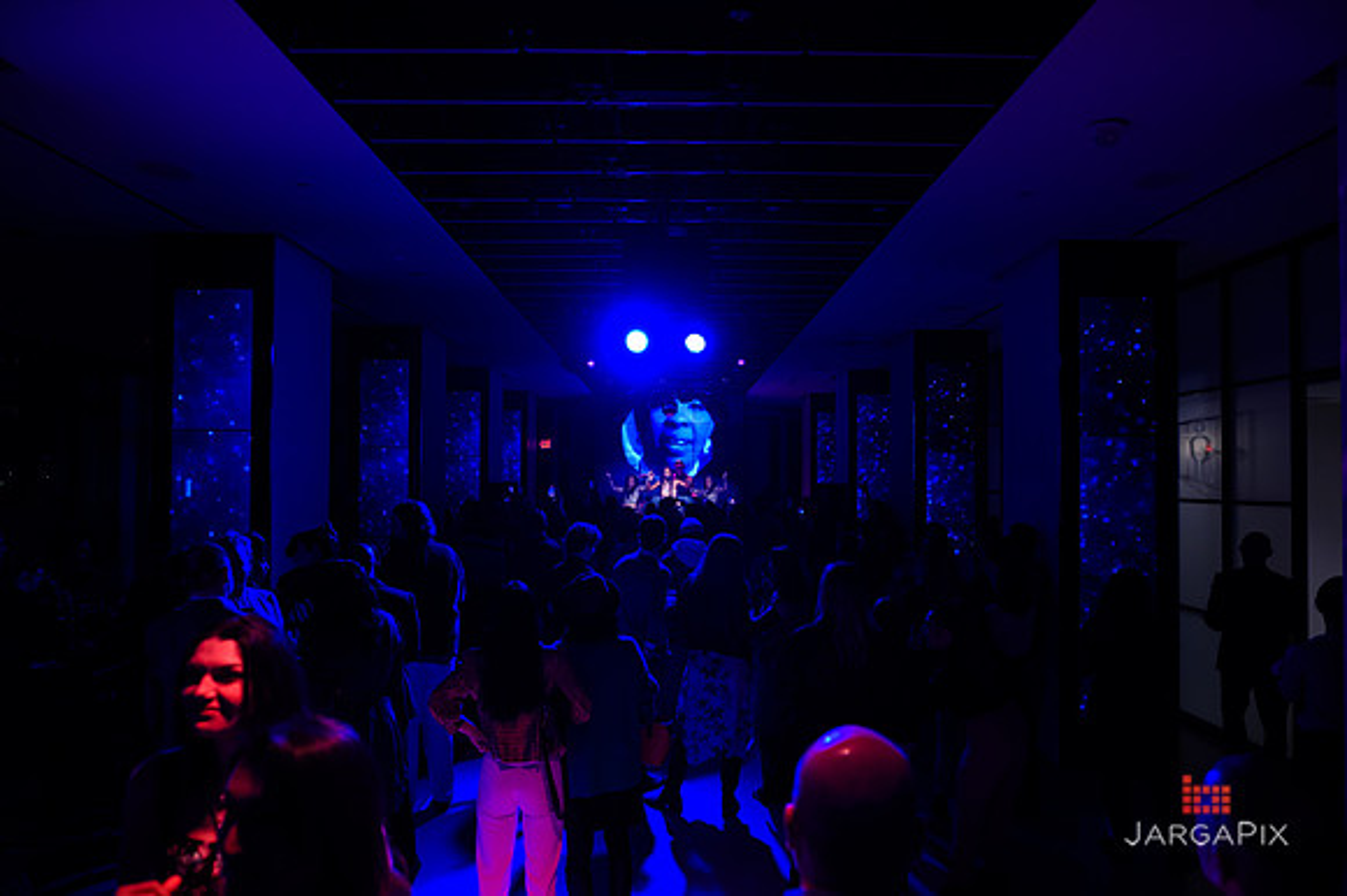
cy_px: 448
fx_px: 897
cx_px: 674
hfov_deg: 73.8
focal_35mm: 24
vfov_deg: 53.1
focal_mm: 24
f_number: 4
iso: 1600
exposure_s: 1/500
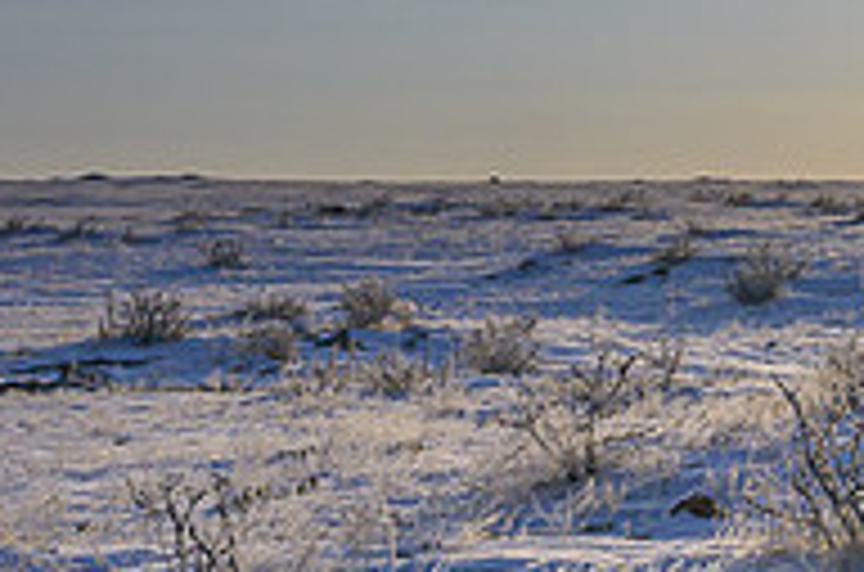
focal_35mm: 109
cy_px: 329
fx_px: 2610
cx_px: 891
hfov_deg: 18.3
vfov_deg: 12.5
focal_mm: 24
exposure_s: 1/1000
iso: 125
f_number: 16
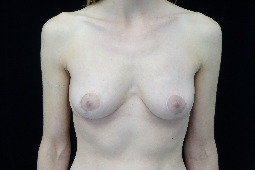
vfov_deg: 27.0
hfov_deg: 39.6
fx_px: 354
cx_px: 128
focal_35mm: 50
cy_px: 85
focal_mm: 18.51
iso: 1600
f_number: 6.3
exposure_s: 1/80
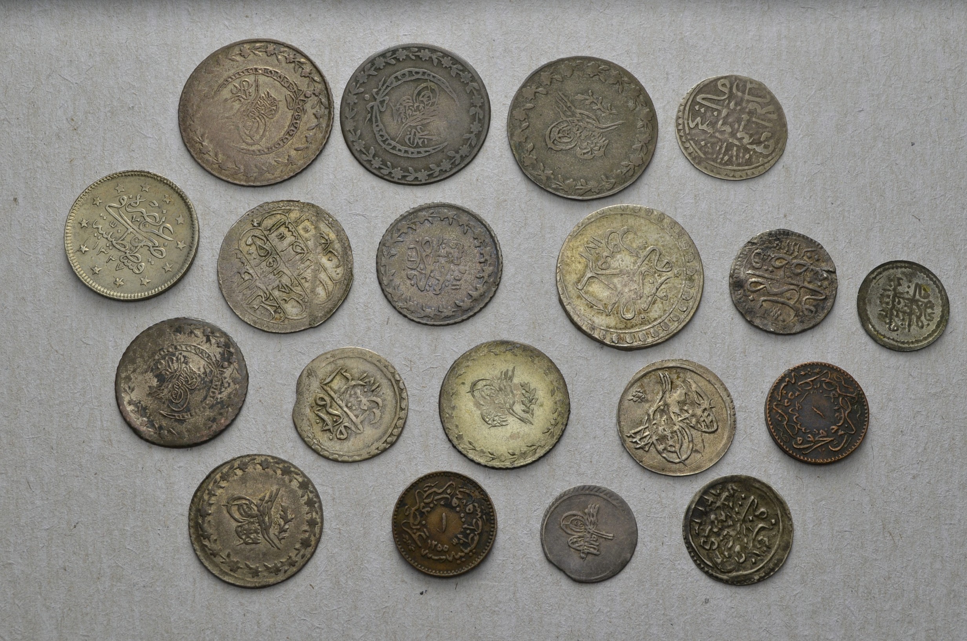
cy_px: 320
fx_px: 1407
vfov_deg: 25.6
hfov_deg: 37.9
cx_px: 484
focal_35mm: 52
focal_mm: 35
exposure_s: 1/250
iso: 400
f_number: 14
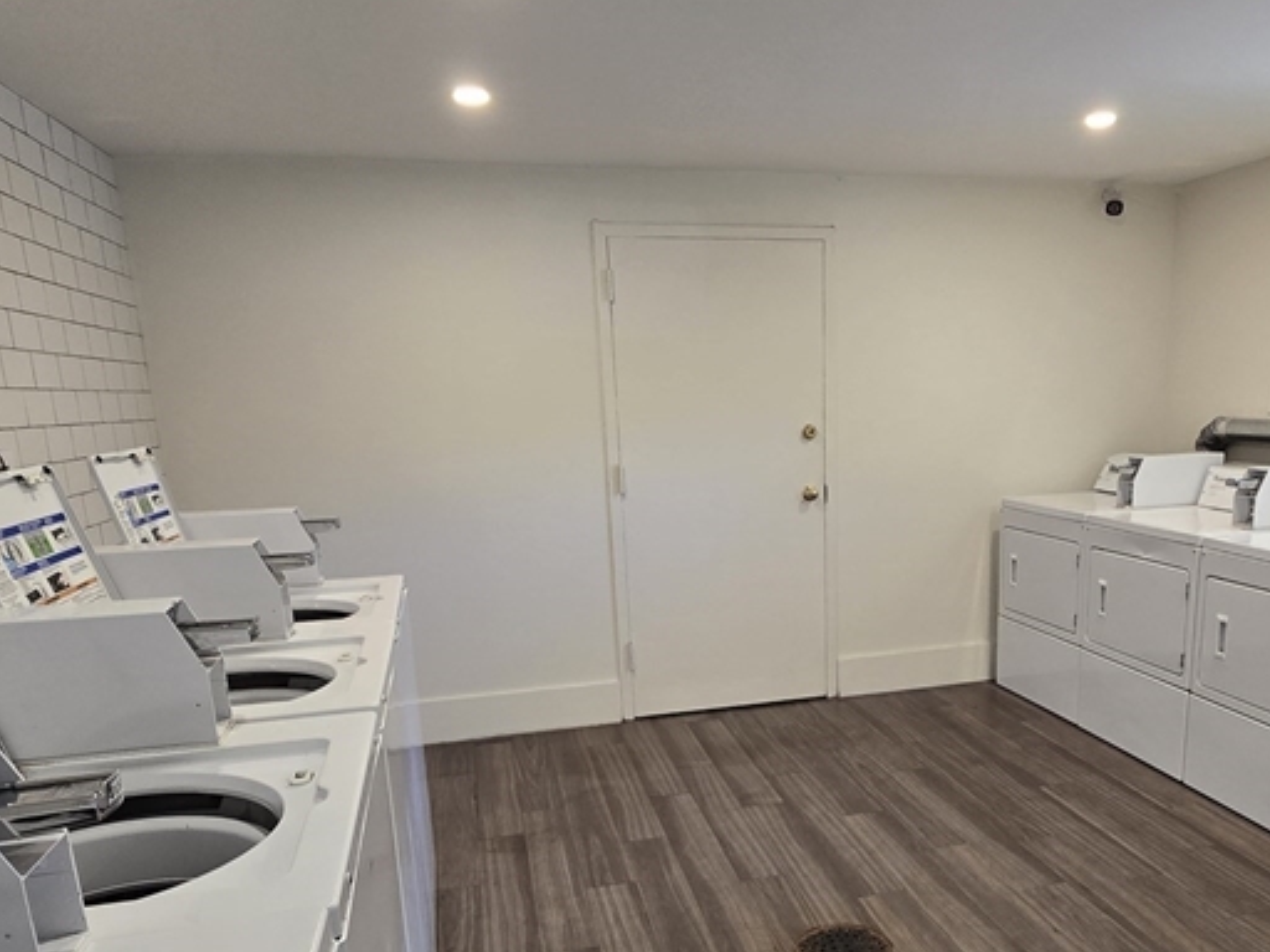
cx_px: 789
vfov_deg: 52.0
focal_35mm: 26
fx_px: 954
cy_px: 642
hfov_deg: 66.4
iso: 125
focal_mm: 2.2
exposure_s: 1/60
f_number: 2.2
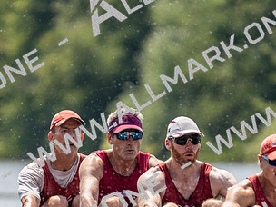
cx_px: 140
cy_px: 170
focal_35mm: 909
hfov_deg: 2.2
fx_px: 7248
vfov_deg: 1.6
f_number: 6.3
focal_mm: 496
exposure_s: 1/1600
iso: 200
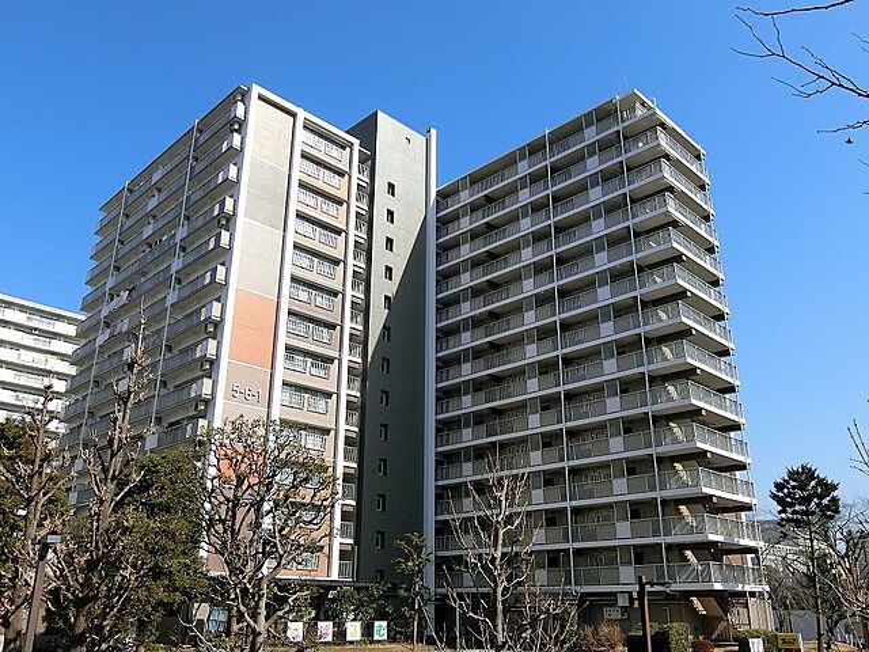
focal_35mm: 30
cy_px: 326
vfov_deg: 46.8
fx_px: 753
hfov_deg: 60.0
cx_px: 434
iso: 400
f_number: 8.2
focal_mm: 6.4
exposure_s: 1/1000
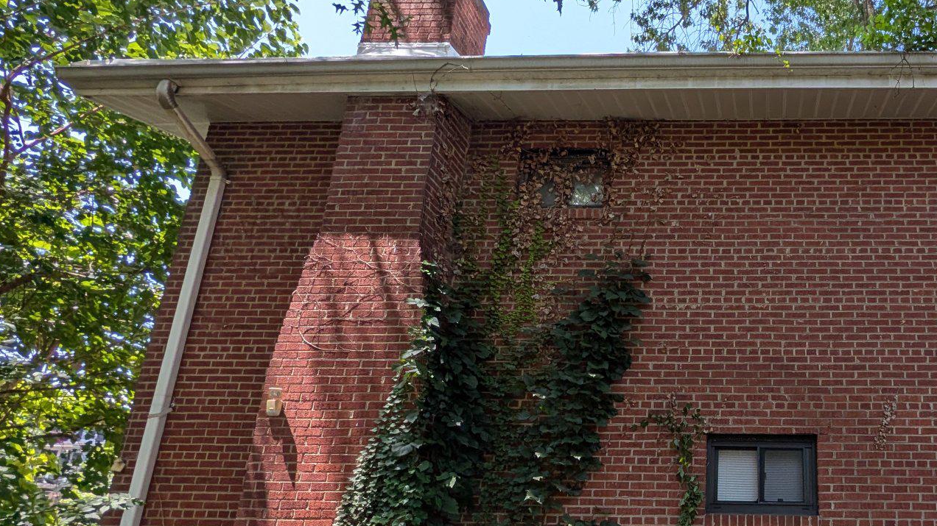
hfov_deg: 75.2
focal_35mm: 21
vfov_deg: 51.5
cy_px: 389
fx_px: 522
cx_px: 745
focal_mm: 2.02
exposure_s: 1/2660
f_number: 1.7
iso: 146
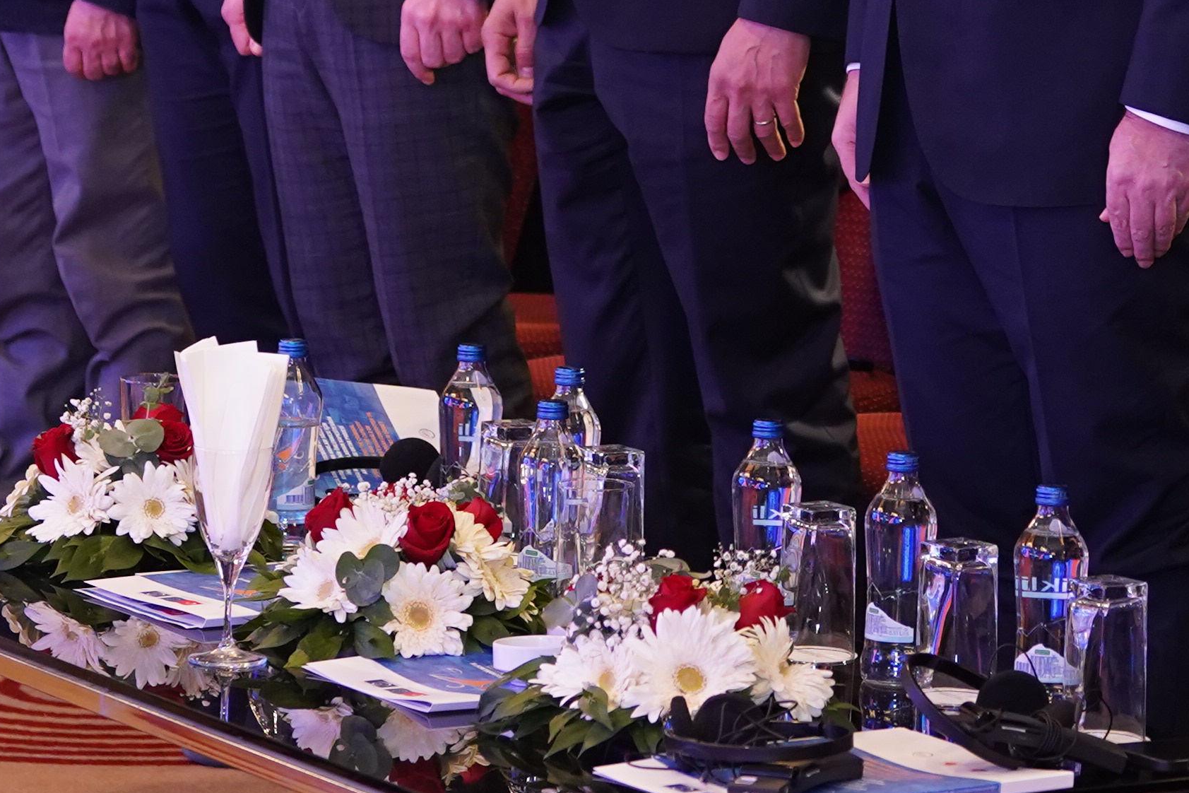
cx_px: 789
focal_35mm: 167
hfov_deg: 12.3
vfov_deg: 8.1
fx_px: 5522
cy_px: -363
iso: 2000
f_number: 2.8
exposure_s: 1/100
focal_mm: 46.9
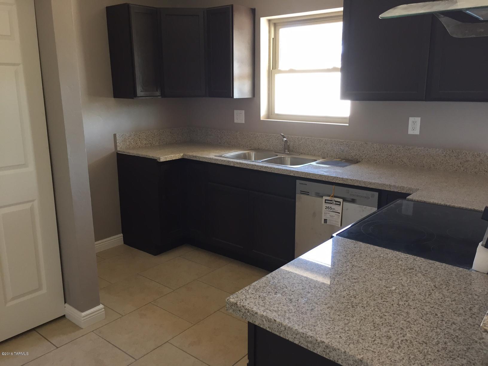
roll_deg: +0.0
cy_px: 183
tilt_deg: -14.4
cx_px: 244
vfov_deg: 48.2
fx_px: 409
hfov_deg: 61.7
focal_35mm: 29
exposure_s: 1/30
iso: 64
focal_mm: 4.15
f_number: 2.2
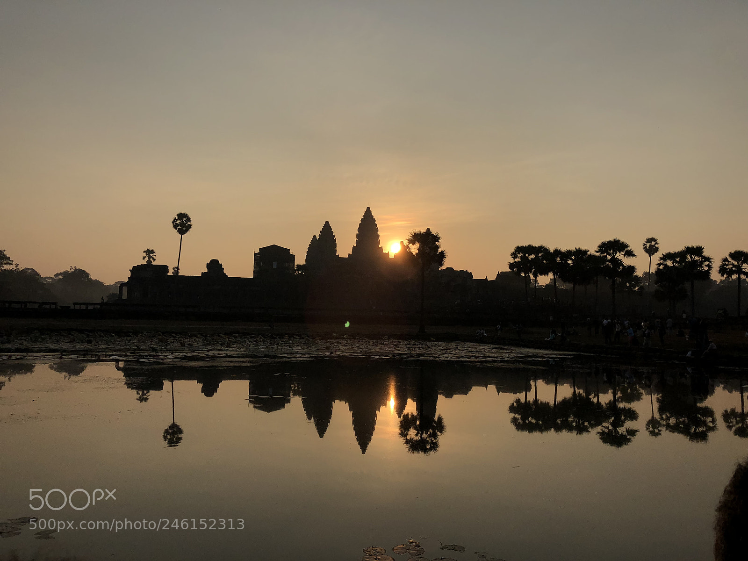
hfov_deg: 61.7
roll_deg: -1.5
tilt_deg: +2.8
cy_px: 280
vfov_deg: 48.2
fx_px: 627
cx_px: 374
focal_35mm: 29
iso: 25
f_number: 1.8
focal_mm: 3.99
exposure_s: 1/6897
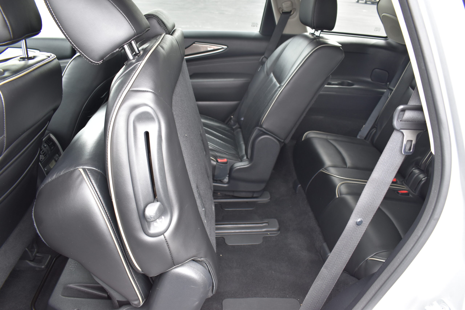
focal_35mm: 27
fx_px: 349
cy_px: 155
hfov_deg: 67.4
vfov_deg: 47.9
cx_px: 232
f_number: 4.5
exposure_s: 1/80
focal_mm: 18
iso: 400
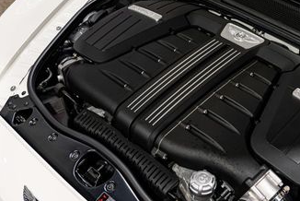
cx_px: 176
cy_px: 118
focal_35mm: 51
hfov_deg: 38.7
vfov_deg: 26.5
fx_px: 425
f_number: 4
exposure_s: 1/60
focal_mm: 26
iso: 1000
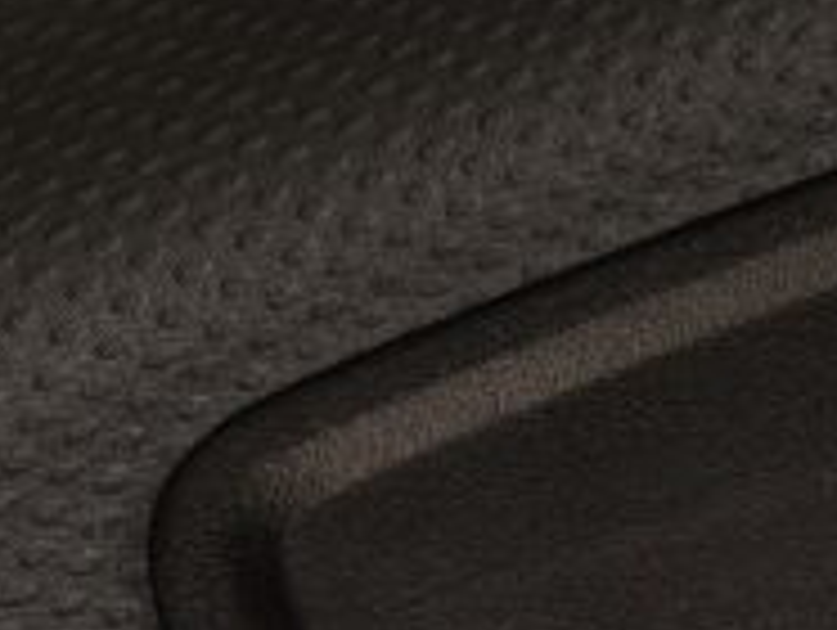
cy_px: -180
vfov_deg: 5.6
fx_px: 6392
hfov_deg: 7.3
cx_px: 1526
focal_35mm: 264
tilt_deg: -51.8
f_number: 1.78
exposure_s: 1/427
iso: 64
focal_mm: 6.76
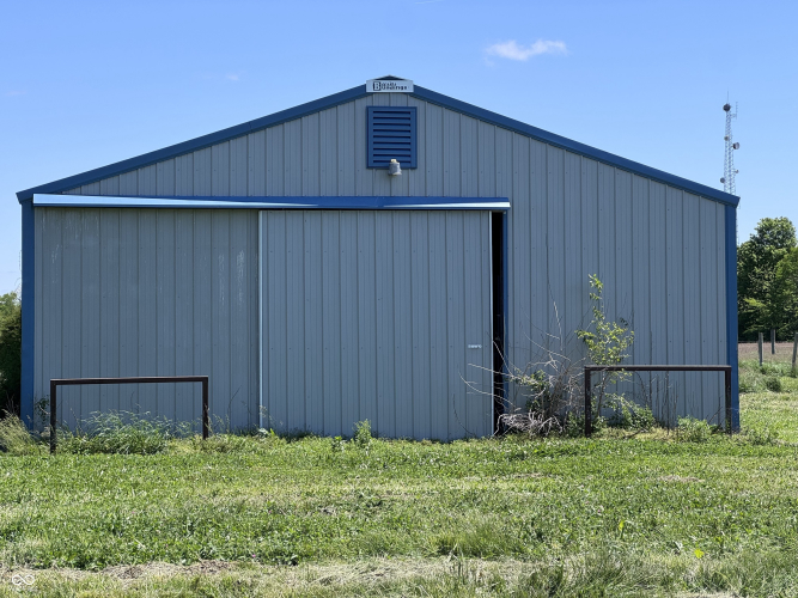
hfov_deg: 25.3
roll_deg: +0.6
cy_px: 299
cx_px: 399
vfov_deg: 19.1
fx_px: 1775
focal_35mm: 77
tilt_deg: +1.4
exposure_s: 1/622
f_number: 2.8
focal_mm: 9
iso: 25
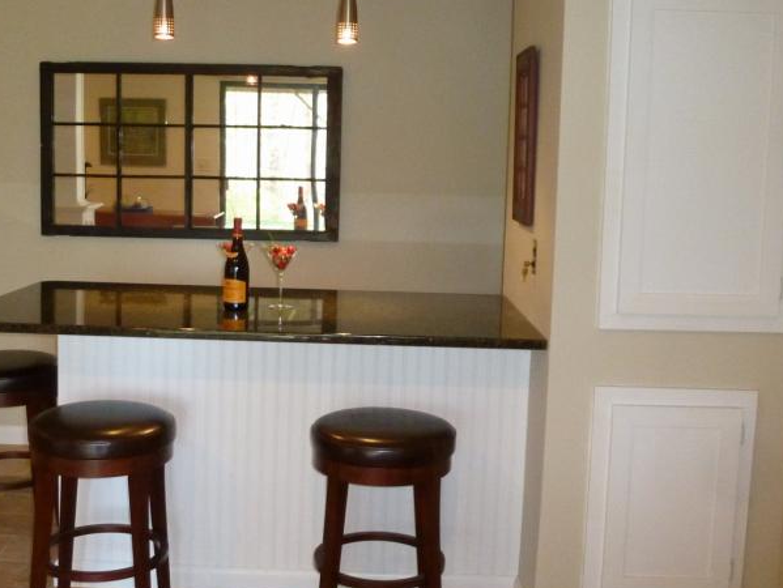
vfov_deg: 35.1
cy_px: 251
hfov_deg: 45.7
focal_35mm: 41
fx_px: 928
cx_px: 362
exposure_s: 1/60
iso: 640
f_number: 3.3
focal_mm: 4.3
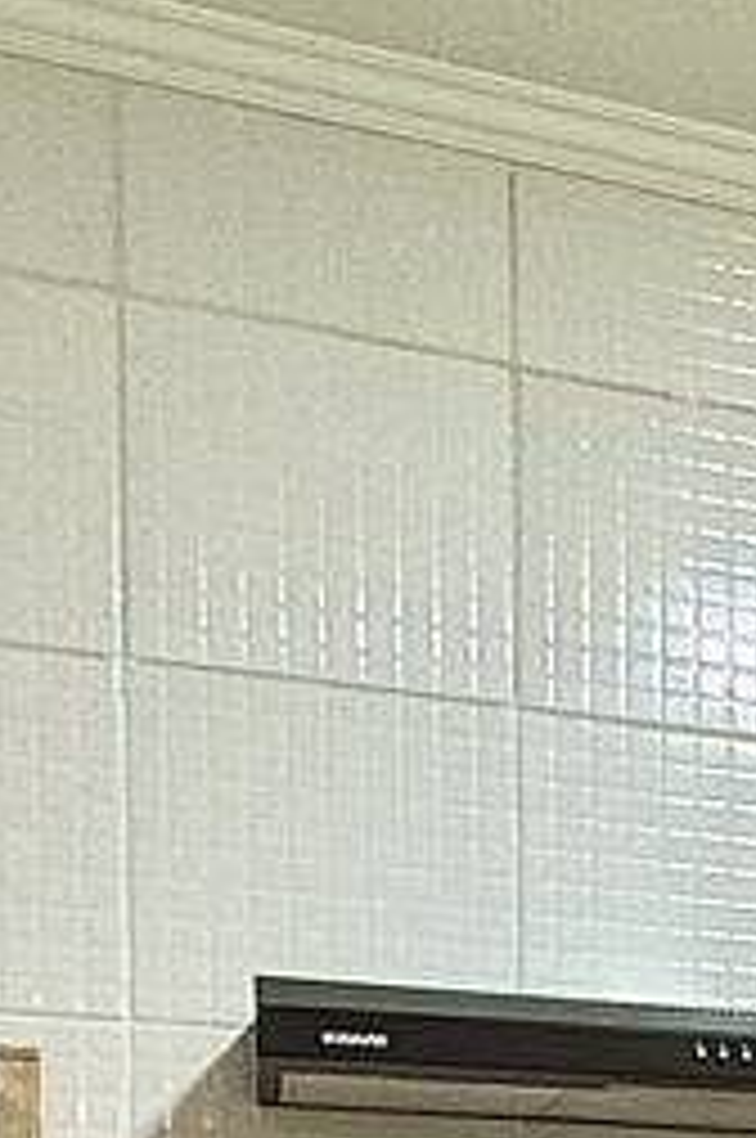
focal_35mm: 83
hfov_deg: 13.4
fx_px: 2621
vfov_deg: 21.8
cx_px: 1647
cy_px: 1525
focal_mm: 2.22
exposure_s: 1/60
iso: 160
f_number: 2.2
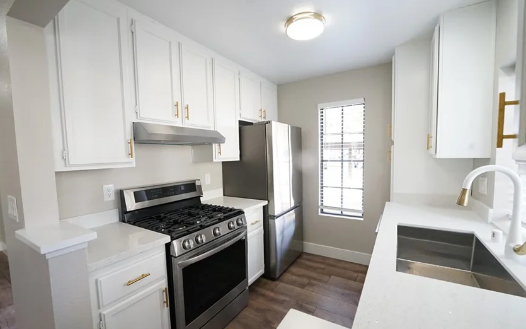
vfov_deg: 74.8
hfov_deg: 101.5
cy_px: 172
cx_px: 265
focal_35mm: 15
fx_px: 215
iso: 5000
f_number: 7.1
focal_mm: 12
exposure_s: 1/200
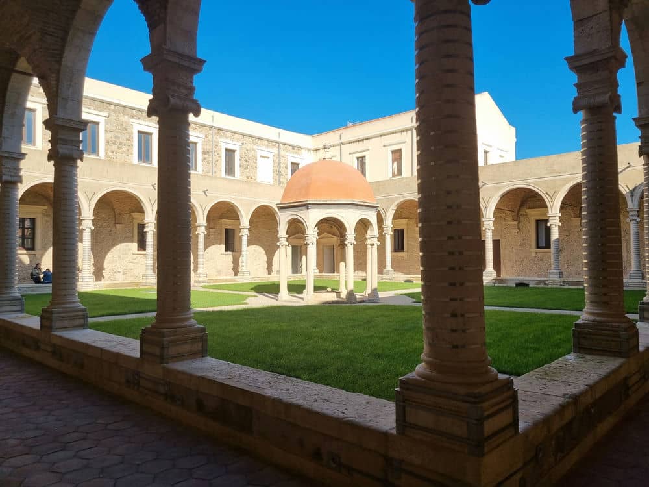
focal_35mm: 26
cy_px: 244
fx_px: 487
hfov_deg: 67.3
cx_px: 324
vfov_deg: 53.1
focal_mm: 5.4
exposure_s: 1/2552
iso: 50
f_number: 1.8
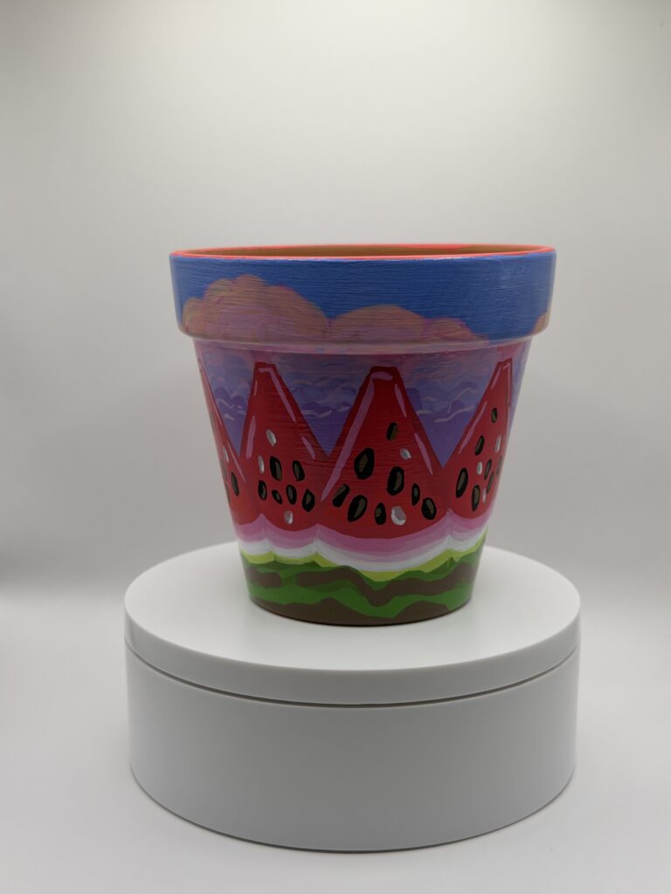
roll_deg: -1.0
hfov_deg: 30.3
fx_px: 1241
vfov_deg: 39.7
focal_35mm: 48
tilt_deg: -10.9
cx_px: 336
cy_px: 447
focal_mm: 6.76
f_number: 1.78
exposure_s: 1/906
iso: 64
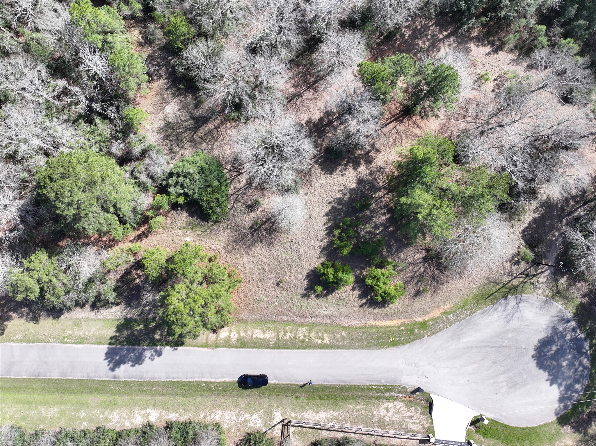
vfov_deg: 56.8
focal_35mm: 24
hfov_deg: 71.6
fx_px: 413
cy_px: 223
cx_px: 298
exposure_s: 1/500
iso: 100
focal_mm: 12.29
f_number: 2.8
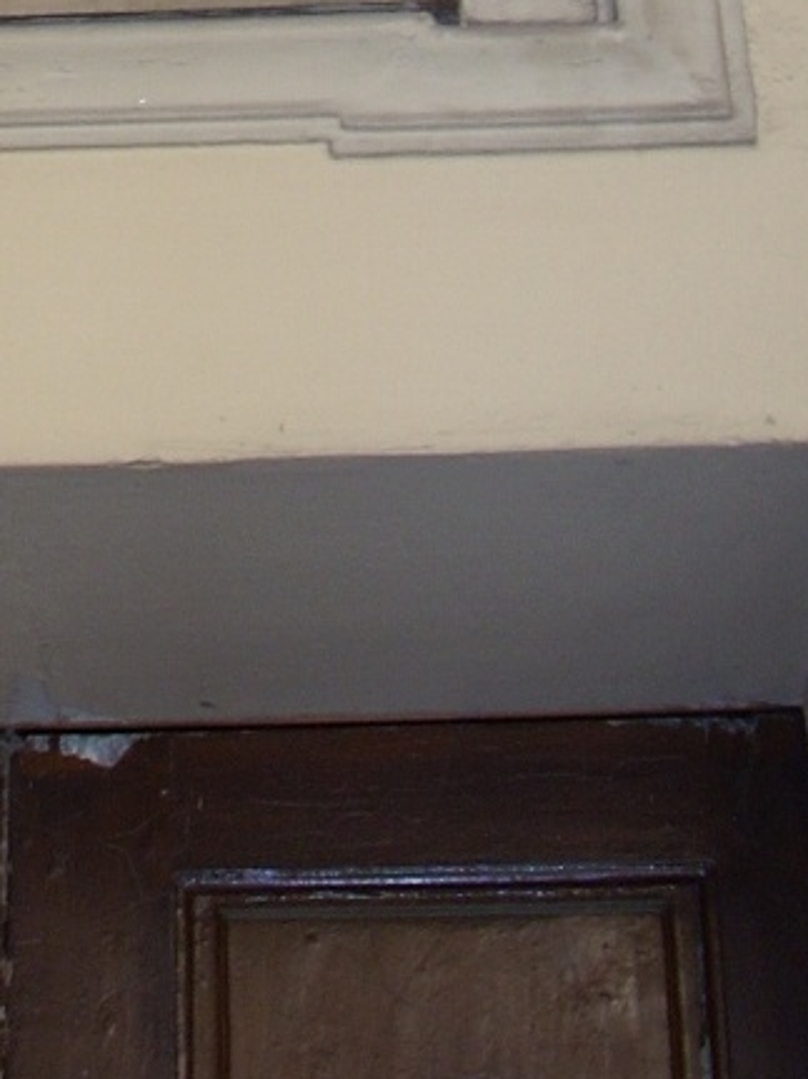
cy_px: -511
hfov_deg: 12.1
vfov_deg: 15.1
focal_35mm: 121
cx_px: -40
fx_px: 3768
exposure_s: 1/30
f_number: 2.8
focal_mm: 6.2
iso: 64
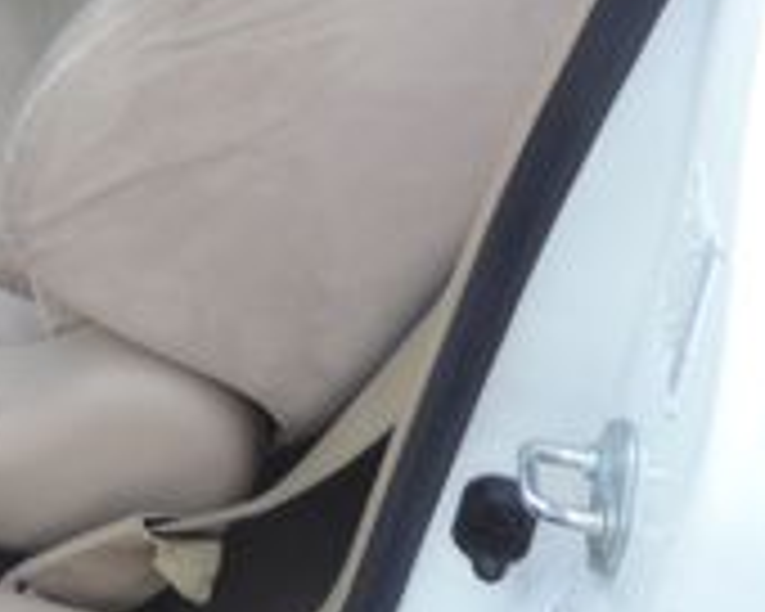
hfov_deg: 20.2
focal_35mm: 88
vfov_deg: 15.5
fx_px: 1992
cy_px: -414
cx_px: -180
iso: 80
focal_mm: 4.3
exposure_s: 1/100
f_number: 3
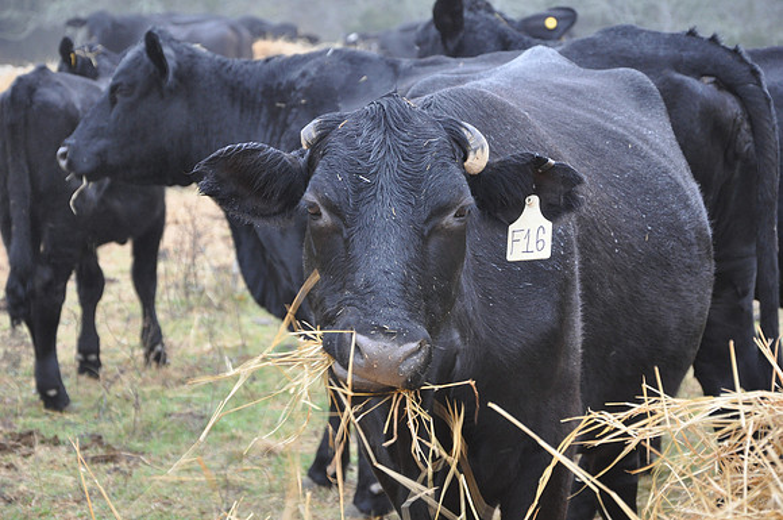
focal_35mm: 112
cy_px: 260
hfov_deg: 18.2
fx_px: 2443
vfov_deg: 12.1
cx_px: 392
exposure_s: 1/40
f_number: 5.3
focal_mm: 75
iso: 800
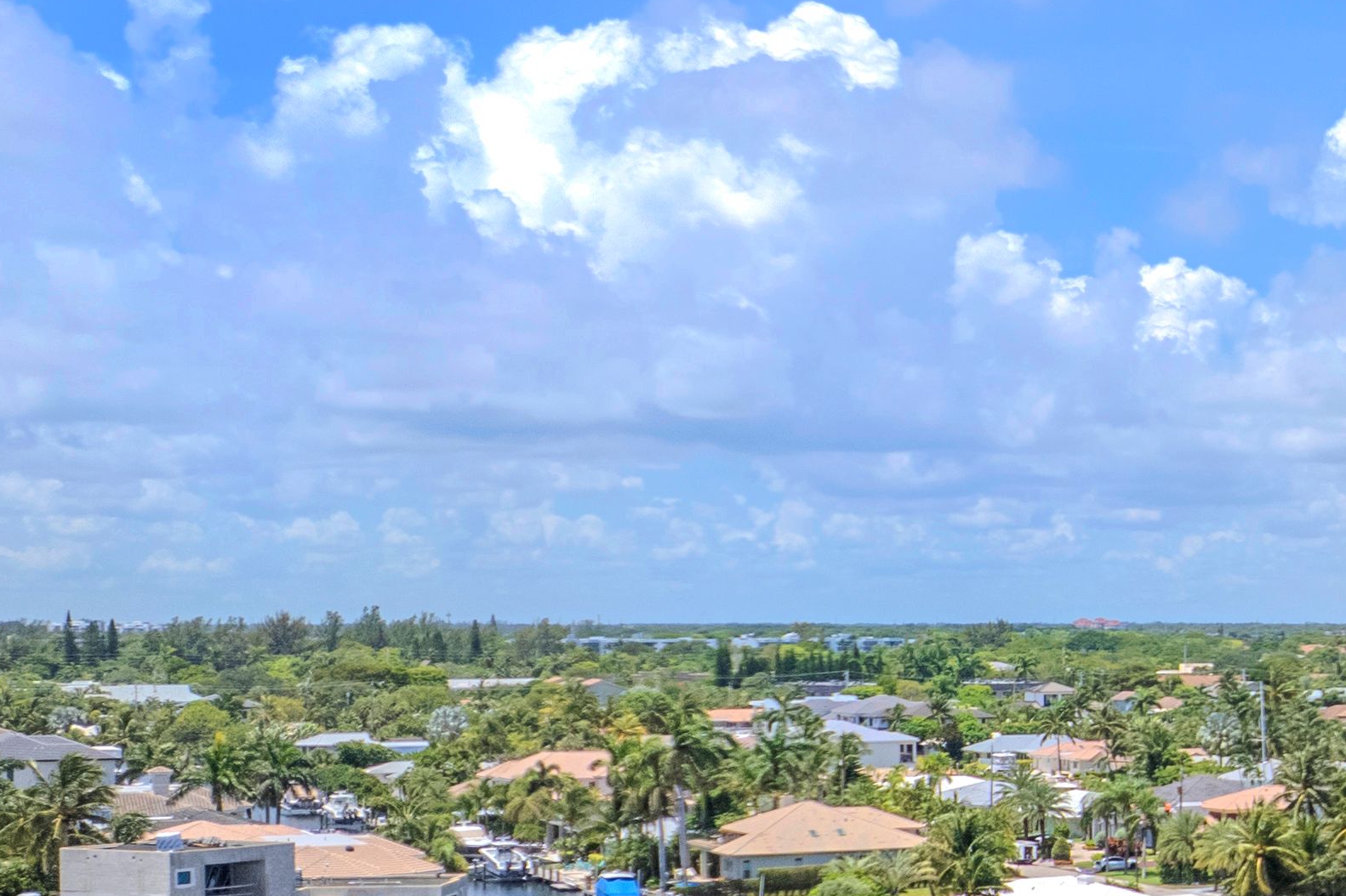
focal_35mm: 76
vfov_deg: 17.9
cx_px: 1814
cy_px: 638
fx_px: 2841
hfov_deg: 23.2
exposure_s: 1/2500
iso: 120
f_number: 2.8
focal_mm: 8.38
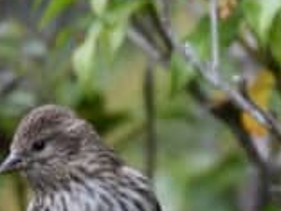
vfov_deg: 0.4
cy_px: 206
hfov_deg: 0.6
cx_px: 27
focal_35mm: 3545
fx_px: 28777
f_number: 5.6
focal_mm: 500
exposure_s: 1/800
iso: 1250
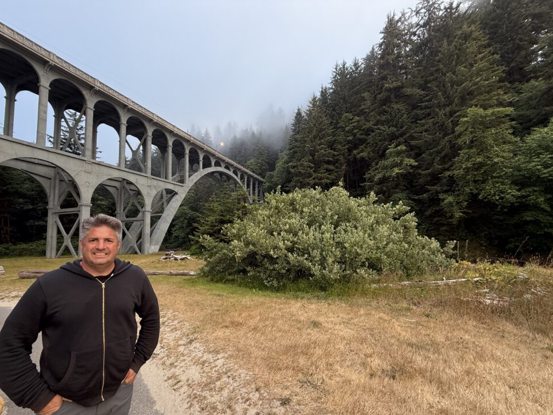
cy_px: 221
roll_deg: +1.1
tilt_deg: +5.0
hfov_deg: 98.2
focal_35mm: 15
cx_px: 271
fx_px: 240
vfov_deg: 81.6
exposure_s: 1/99
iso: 160
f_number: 2.2
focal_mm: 2.22
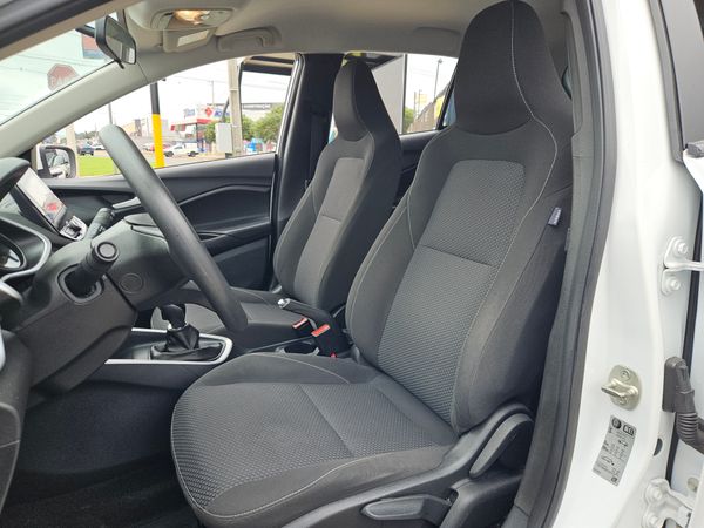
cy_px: 264
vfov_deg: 58.9
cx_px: 352
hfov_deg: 73.9
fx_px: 468
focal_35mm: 23
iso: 25
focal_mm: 5.4
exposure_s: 1/180
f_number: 1.8
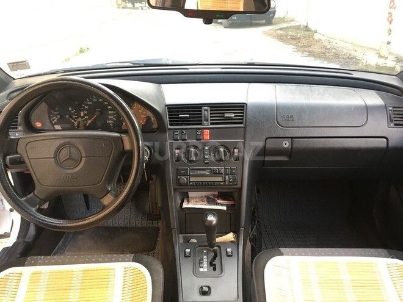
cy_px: 151
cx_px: 202
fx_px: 338
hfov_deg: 61.7
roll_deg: +0.9
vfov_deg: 48.2
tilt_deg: -21.8
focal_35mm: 29
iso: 50
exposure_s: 1/33
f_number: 2.2
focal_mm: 4.15
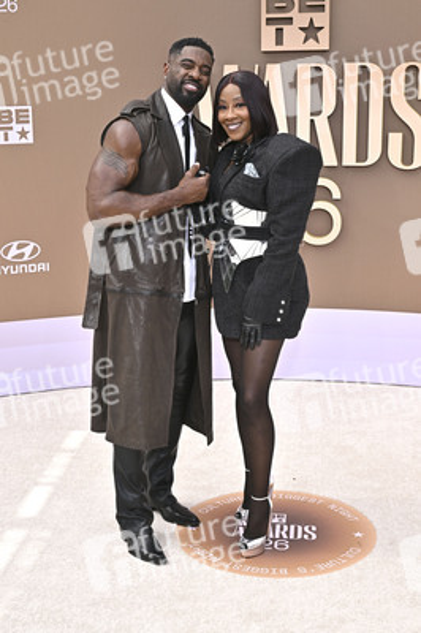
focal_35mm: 49
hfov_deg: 27.5
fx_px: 861
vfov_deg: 40.4
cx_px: 210
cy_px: 316
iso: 400
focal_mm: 49
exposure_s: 1/320
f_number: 10
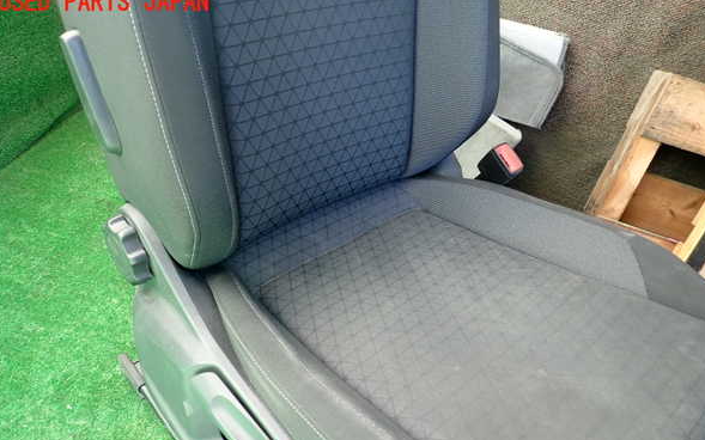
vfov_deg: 45.8
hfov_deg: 68.4
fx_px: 519
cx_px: 351
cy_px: 257
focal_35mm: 27
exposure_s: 1/60
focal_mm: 4.5
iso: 200
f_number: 2
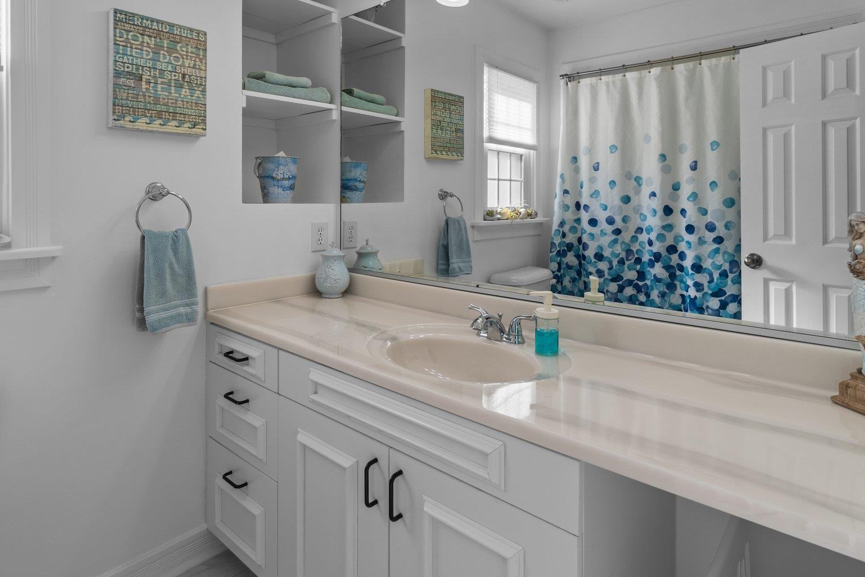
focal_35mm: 20
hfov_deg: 84.0
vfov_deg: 60.7
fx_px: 481
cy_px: 200
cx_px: 433
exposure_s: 1/8
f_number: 8
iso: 100
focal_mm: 10
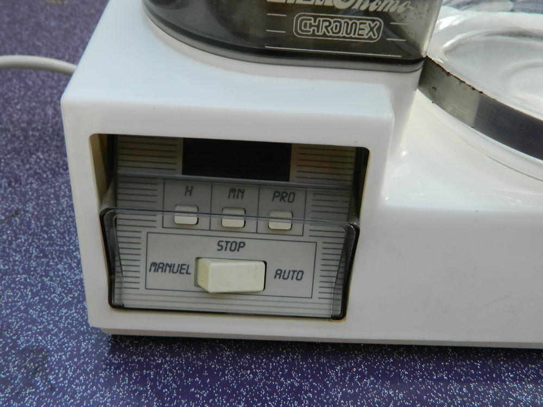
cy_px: 204
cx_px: 272
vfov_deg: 40.7
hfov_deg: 52.6
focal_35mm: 35
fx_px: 549
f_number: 3.3
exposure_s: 1/60
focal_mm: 6.2
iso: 80
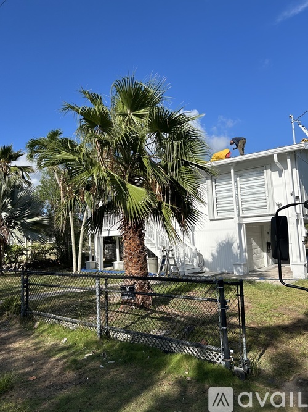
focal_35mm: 26
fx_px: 309
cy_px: 206
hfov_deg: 53.0
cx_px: 154
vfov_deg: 67.3
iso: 50
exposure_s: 1/3968
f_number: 1.5
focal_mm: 5.7
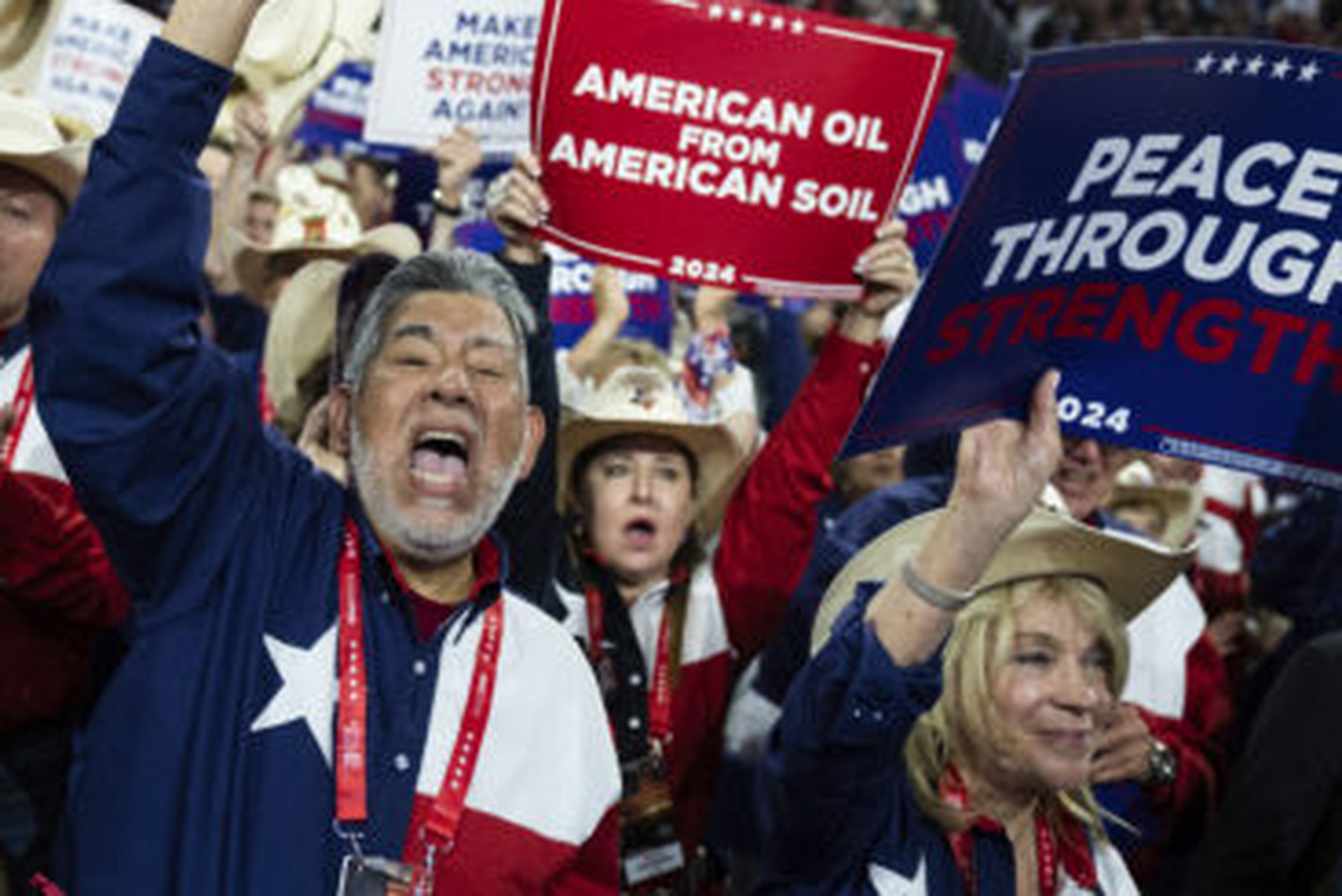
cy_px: 351
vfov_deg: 27.0
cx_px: 435
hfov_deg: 39.1
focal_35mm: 50
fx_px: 1865
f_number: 2.8
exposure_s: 1/640
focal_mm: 36
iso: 3200
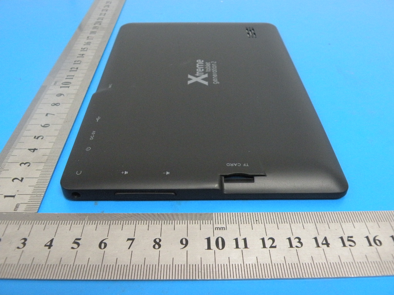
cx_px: 197
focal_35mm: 33
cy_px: 148
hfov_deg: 55.4
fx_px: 376
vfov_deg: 42.9
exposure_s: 1/18.8
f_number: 3.2
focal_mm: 5.8
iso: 400
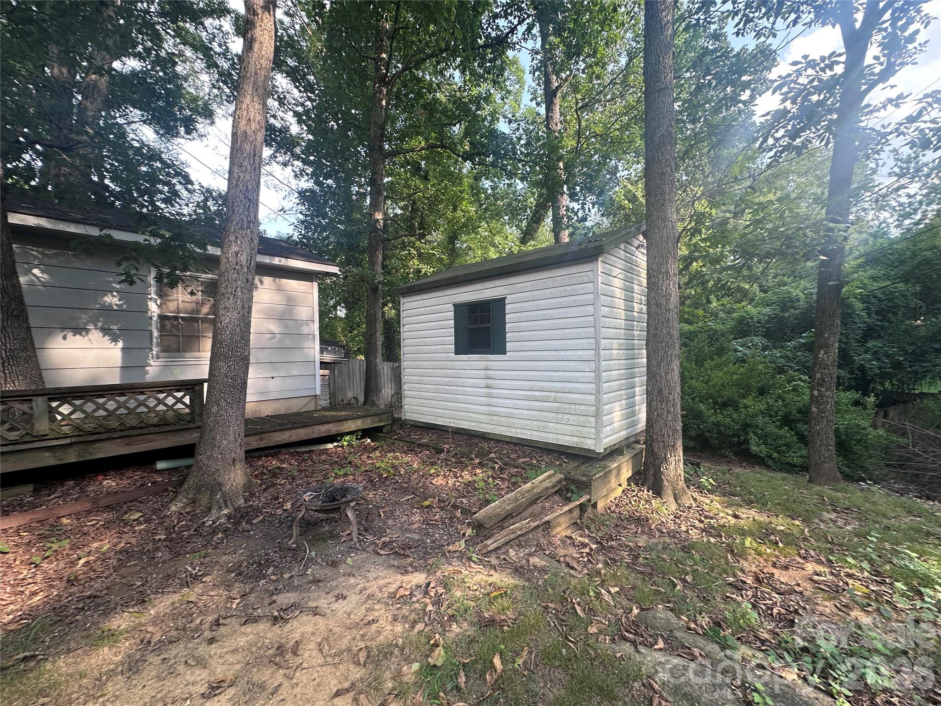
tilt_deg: -1.2
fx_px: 381
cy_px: 353
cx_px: 470
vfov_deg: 85.7
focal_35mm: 14
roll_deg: +1.1
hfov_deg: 102.1
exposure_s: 1/175
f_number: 2.2
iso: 40
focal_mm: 2.22
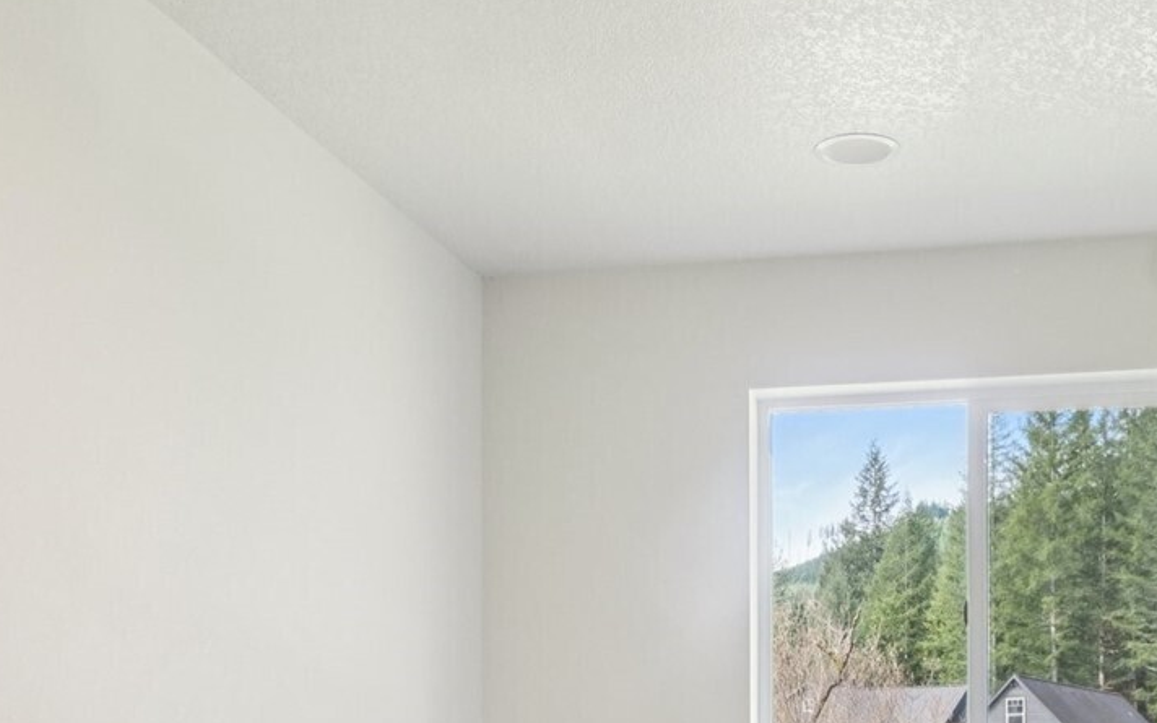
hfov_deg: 39.0
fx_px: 1608
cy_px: 818
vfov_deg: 23.6
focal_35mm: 51
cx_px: 784
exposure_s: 1/25
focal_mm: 14
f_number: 8
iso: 400
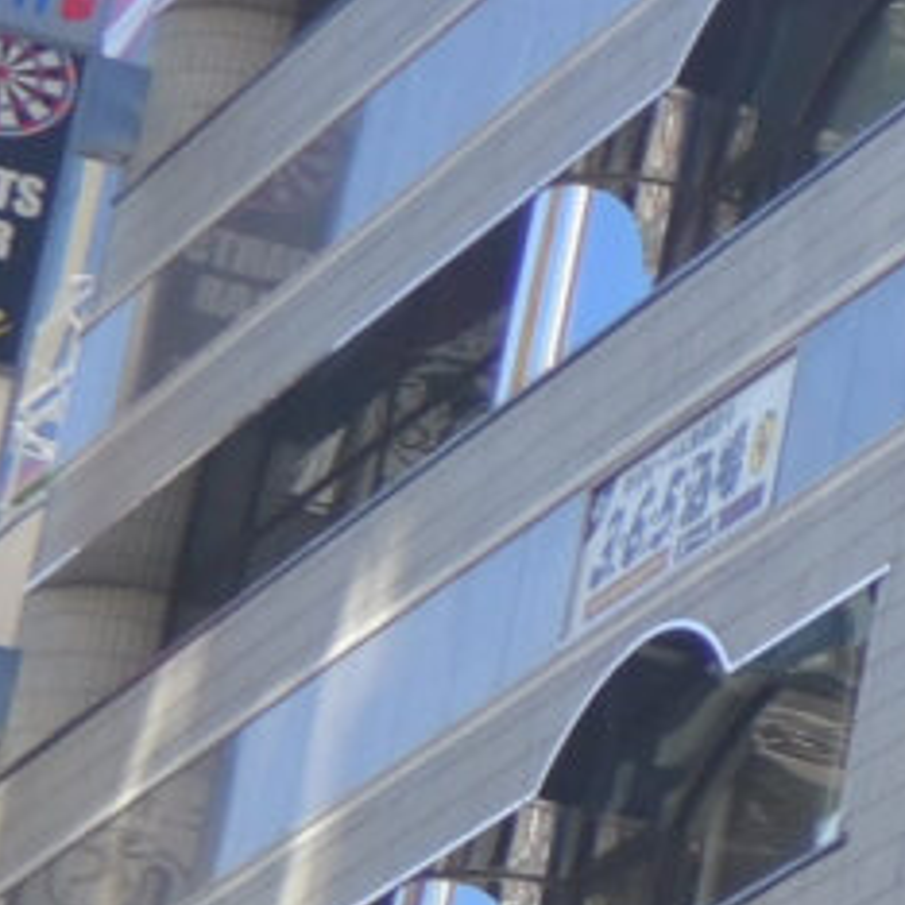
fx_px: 6596
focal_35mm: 223
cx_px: 4293
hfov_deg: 5.9
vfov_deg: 7.8
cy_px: 698
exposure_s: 1/500
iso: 100
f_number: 3.5
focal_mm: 16
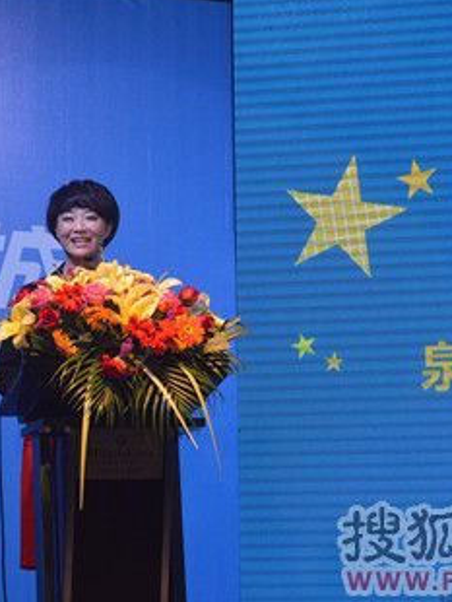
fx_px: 2222
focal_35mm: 128
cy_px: 307
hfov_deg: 11.6
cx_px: 167
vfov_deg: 15.4
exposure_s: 1/250
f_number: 7.1
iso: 1600
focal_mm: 55
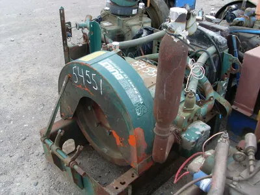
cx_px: 130
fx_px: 285
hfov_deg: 49.0
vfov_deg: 37.7
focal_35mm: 38
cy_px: 98
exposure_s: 1/250
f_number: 3
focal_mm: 6.3
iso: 80
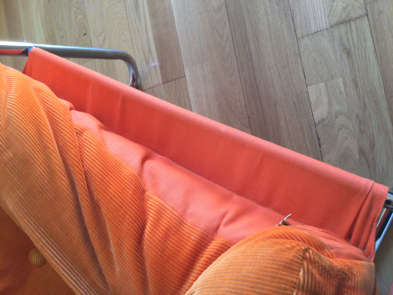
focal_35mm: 31
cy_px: 148
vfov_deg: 45.4
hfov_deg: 58.4
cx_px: 196
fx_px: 352
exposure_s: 1/33
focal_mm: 3.3
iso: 32
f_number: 2.4
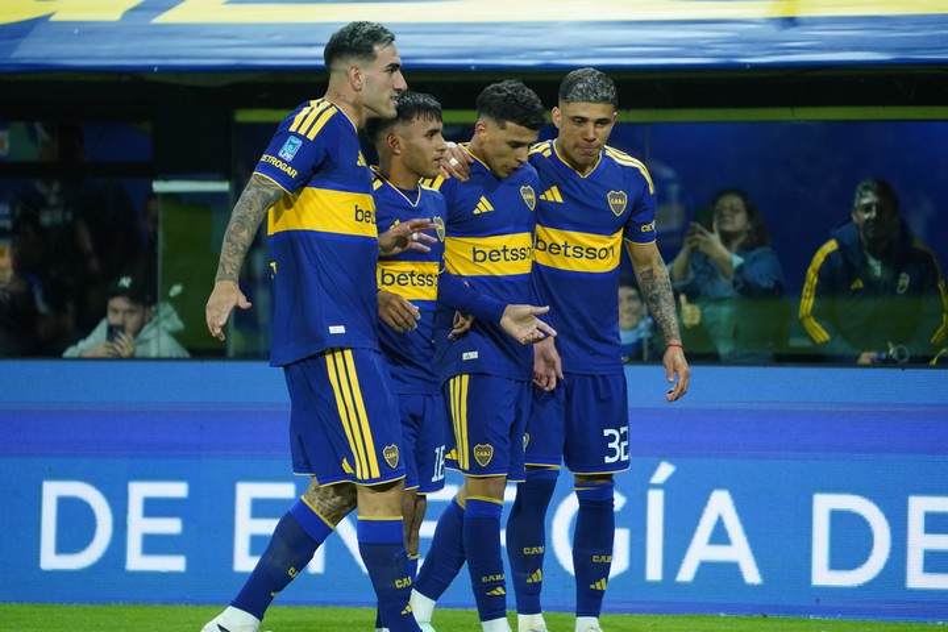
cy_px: 316
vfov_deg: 4.6
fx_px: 7899
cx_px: 474
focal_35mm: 300
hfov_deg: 6.9
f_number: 5.6
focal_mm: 300
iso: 5000
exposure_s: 1/640
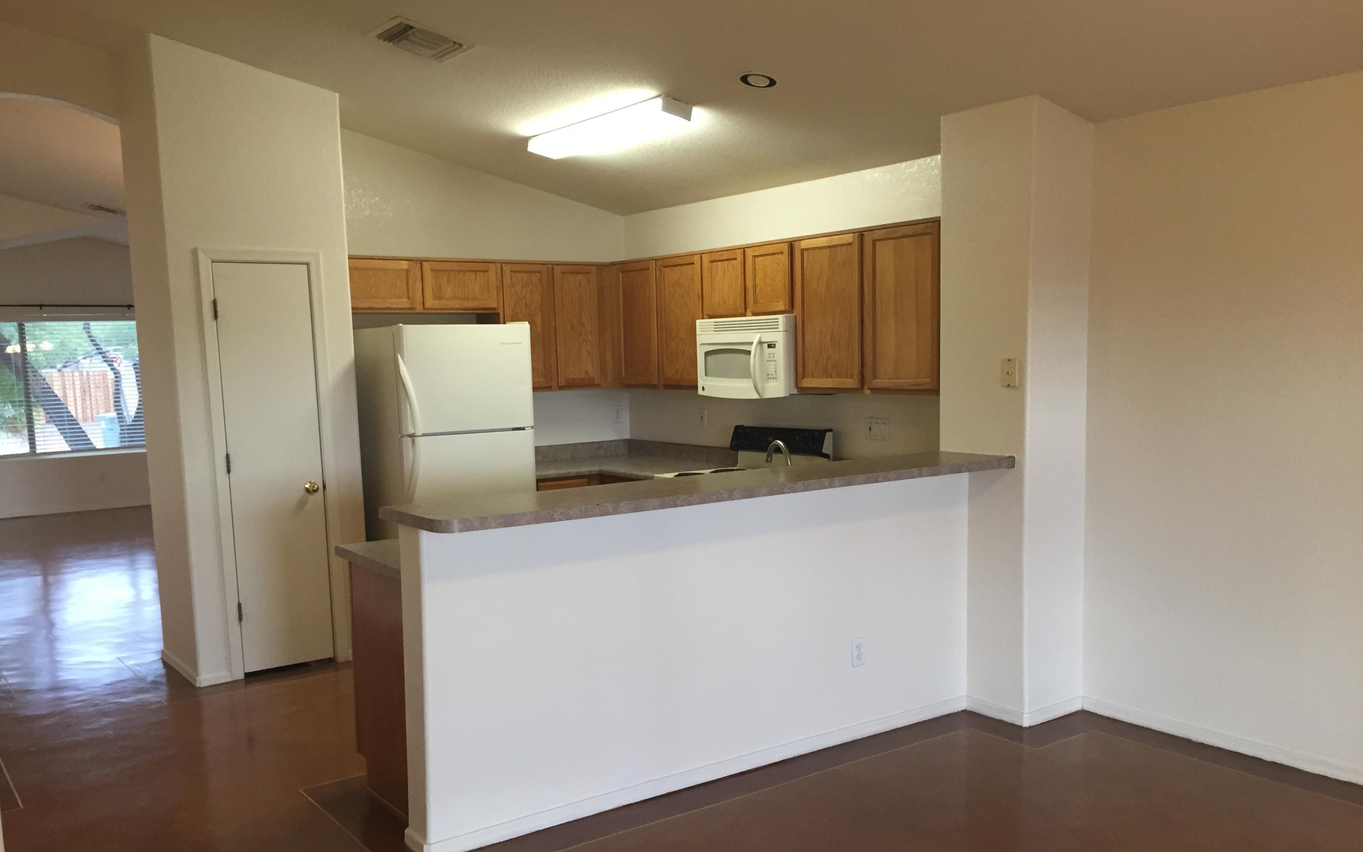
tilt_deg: -7.6
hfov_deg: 61.2
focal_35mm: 31
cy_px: 506
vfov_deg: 40.4
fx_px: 1151
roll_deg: +1.0
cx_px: 681
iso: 100
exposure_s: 1/30
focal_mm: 4.15
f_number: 2.2
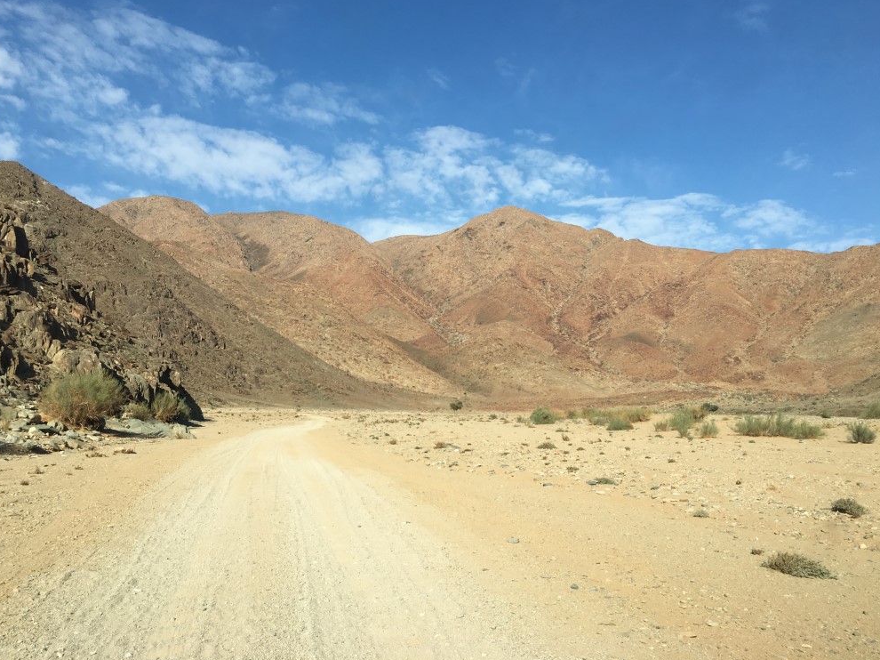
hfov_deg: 60.0
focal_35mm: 30
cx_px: 431
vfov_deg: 46.8
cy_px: 322
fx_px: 762
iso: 25
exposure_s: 1/1538
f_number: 2.2
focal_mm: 4.15
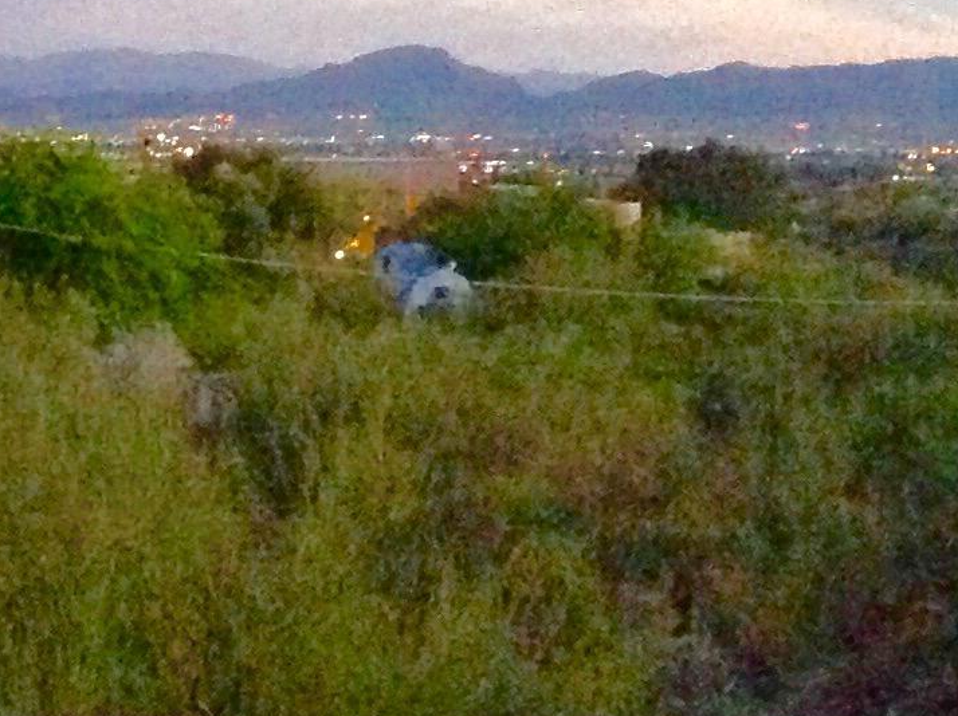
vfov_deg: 11.7
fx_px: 3511
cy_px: 355
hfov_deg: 15.0
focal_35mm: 127
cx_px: -177
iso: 800
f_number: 2.4
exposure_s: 1/15
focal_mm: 4.28
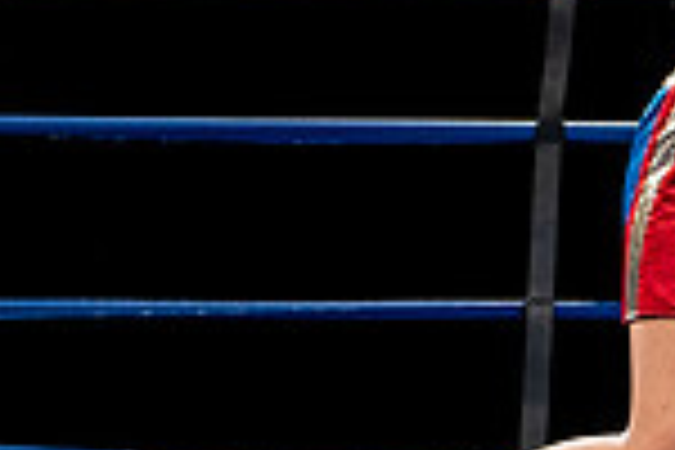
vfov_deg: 8.2
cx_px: 1076
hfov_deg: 11.7
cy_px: -92
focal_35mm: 166
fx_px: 3112
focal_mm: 43
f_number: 4
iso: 3200
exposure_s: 1/800
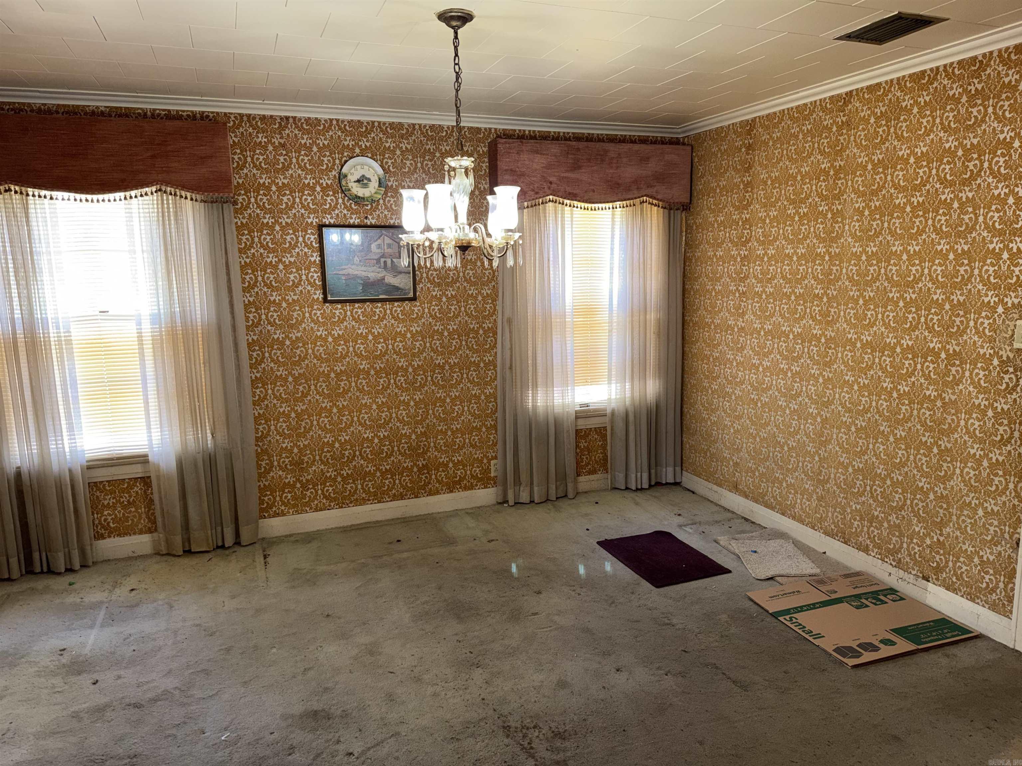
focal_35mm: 24
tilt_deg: -9.8
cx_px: 511
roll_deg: +1.6
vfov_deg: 56.8
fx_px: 709
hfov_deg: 71.6
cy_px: 383
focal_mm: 6.76
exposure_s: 1/15
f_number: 1.78
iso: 80
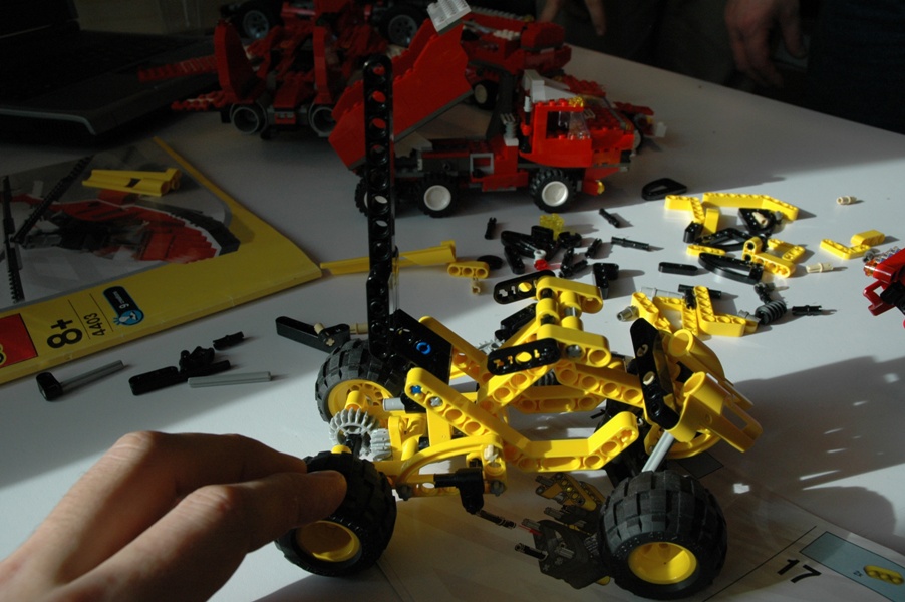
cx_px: 452
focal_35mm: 33
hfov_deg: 57.3
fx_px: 829
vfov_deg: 39.9
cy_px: 301
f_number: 9
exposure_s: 1/320
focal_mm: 22
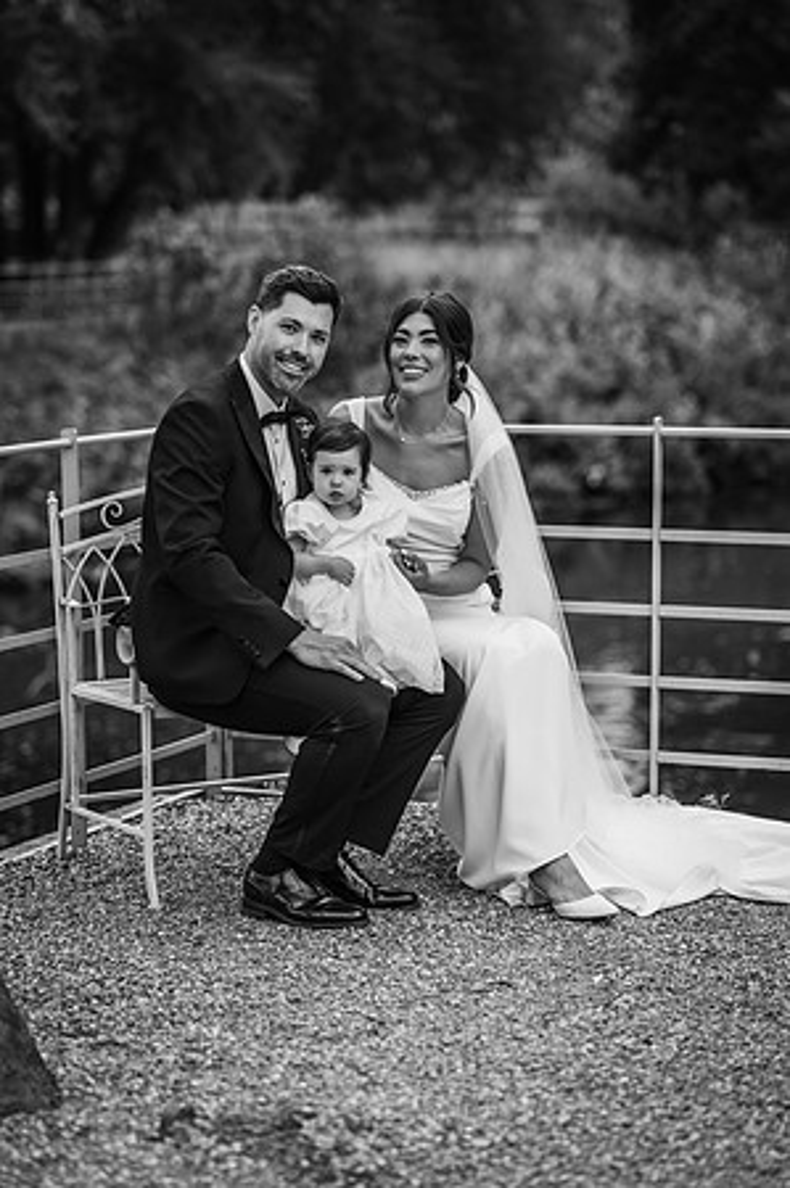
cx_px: 395
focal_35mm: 85
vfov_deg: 23.9
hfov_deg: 16.0
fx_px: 2804
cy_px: 594
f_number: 2.2
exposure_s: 1/1250
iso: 100
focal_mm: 85
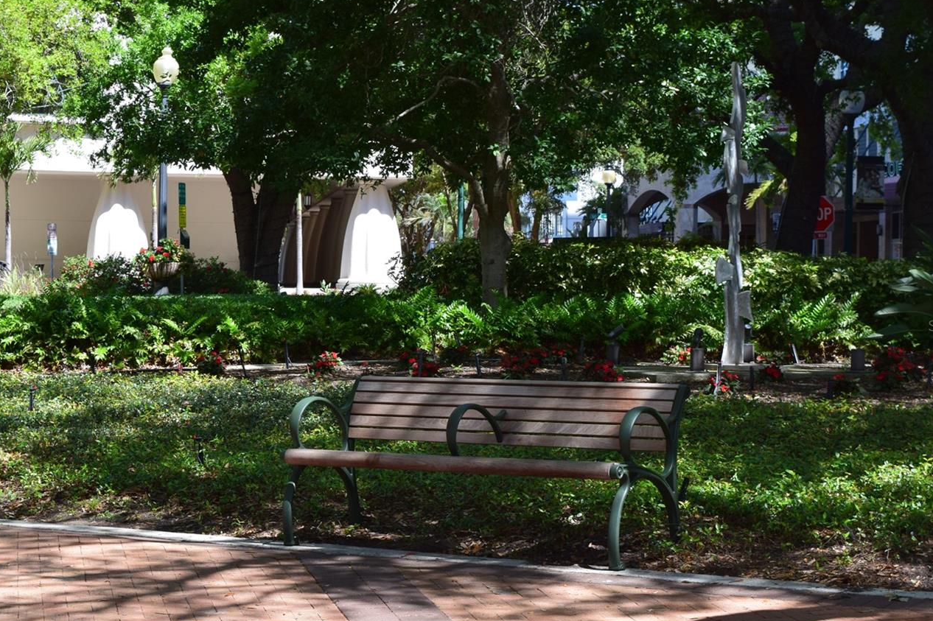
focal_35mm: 91
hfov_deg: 22.4
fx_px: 2357
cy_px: 326
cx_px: 405
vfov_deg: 15.0
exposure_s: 1/320
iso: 400
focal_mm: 48
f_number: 10
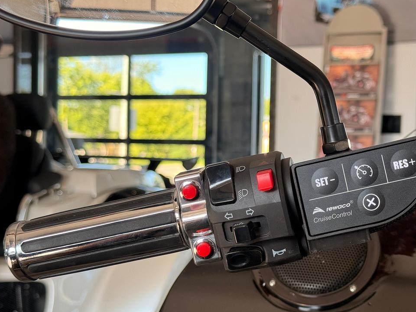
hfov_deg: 30.1
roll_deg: -1.6
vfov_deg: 22.9
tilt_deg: -1.2
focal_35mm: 64
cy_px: 182
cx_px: 267
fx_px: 769
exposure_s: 1/135
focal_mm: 6.76
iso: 50
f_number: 1.78
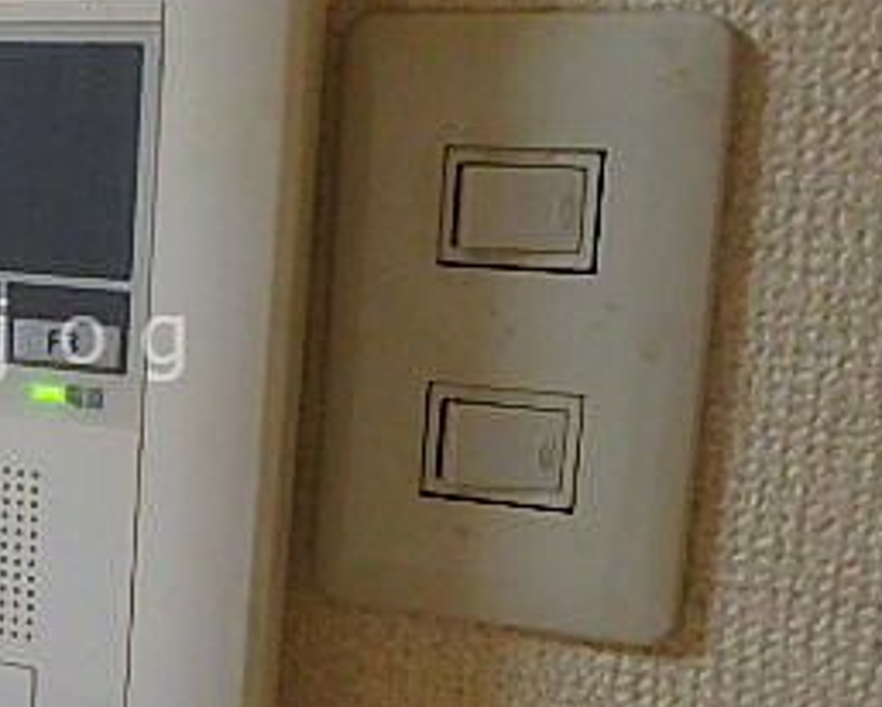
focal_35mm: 51
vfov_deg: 29.7
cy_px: 340
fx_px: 1332
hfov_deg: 33.1
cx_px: -31
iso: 640
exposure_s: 1/30
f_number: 3.5
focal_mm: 3.7
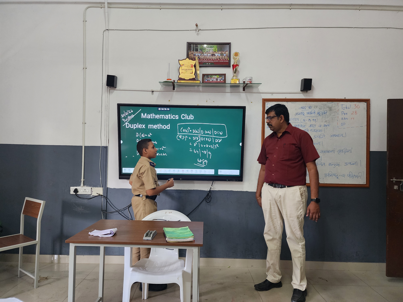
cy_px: 151
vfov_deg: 58.9
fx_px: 268
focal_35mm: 23
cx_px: 202
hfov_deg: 73.9
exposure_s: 1/100
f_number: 1.8
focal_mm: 6.4
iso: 400
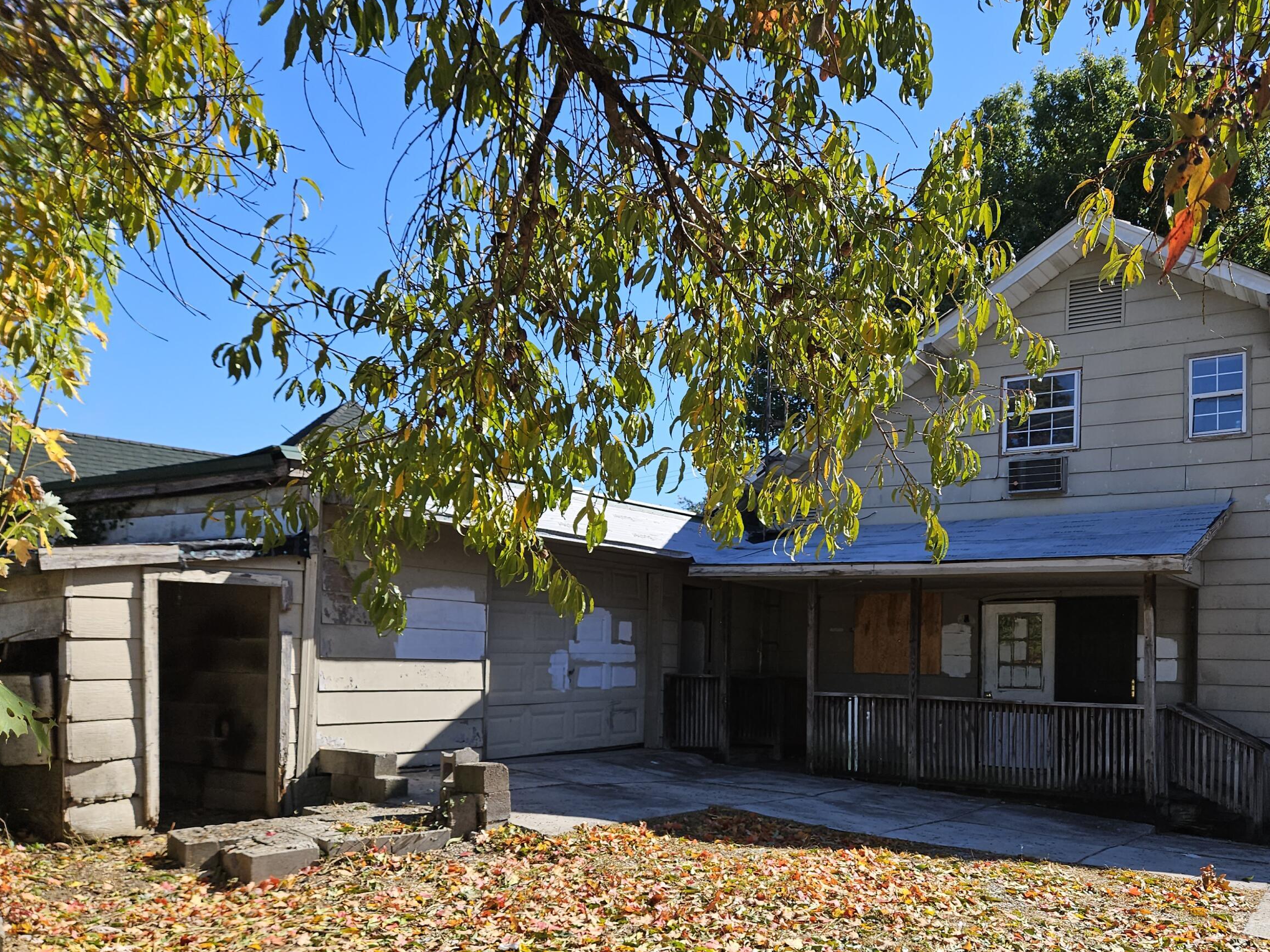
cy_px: 616
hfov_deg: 59.2
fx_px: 1101
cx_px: 791
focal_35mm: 30
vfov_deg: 46.2
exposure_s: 1/1024
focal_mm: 5.4
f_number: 1.8
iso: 25
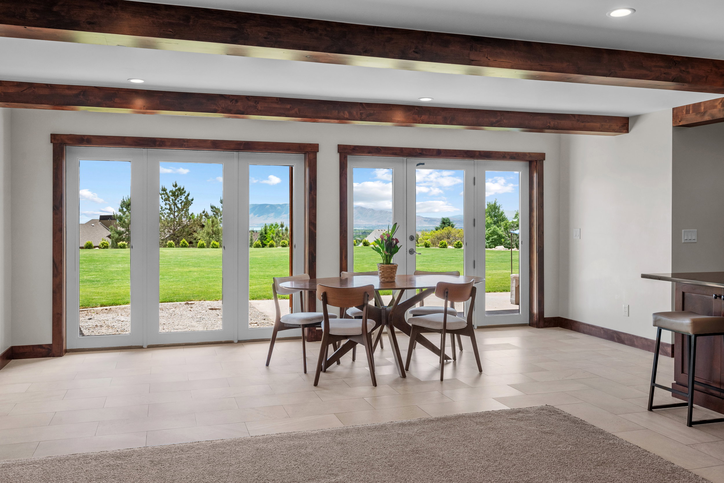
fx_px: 604
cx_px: 362
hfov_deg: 61.9
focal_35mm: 30
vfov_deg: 43.6
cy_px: 242
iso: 500
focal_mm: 30
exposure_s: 1/6
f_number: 8
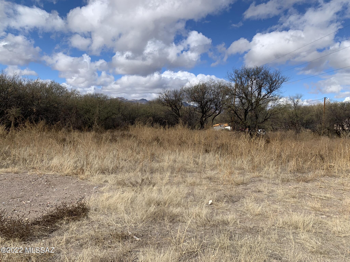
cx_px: 175
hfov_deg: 67.3
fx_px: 263
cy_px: 131
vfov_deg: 53.1
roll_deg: -1.8
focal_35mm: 26
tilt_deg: -1.8
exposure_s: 1/3521
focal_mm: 4.25
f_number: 1.8
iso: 25
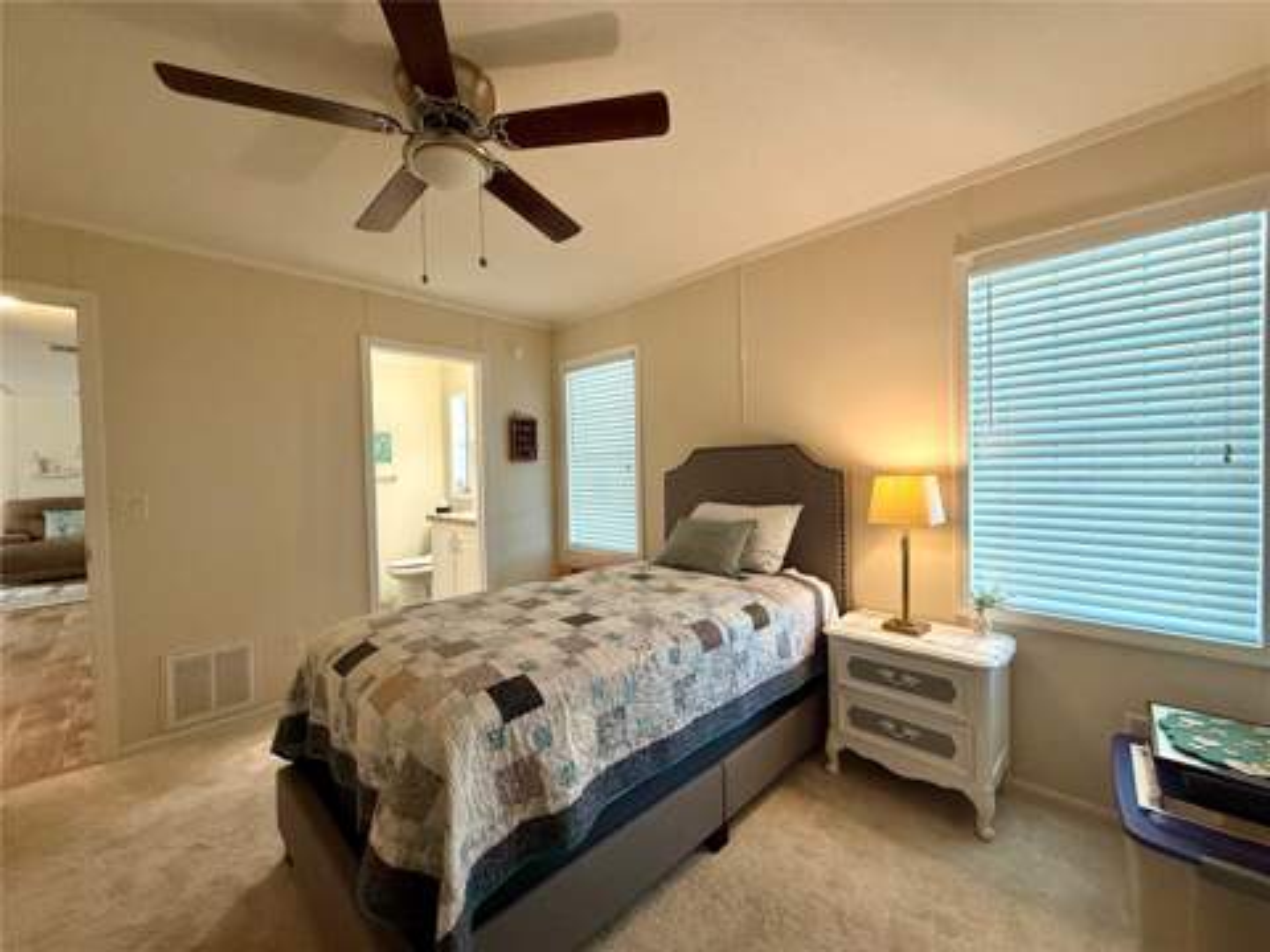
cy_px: 476
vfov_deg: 85.7
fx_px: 514
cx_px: 635
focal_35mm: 14
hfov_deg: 102.1
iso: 160
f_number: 2.2
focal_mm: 2.22
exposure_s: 1/120
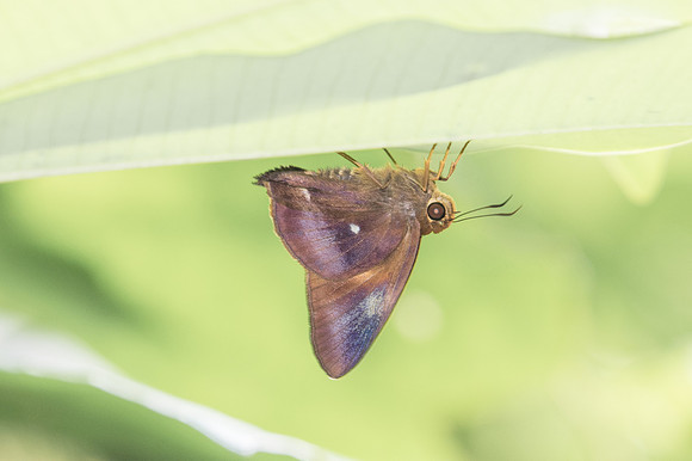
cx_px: 346
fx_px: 11526
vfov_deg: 2.3
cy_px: 230
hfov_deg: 3.4
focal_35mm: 600
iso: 1000
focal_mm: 400
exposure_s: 1/60
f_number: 7.1
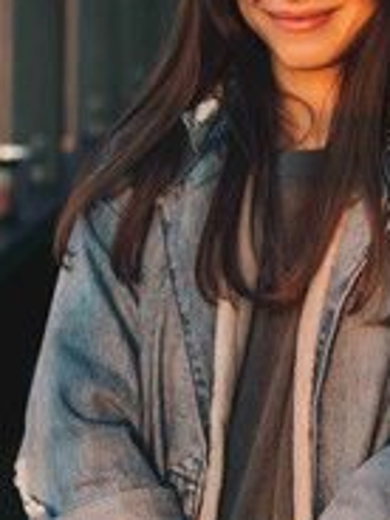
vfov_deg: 13.7
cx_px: 268
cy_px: 271
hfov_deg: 10.3
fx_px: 2163
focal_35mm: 144
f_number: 3.2
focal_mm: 55
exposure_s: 1/500
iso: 640
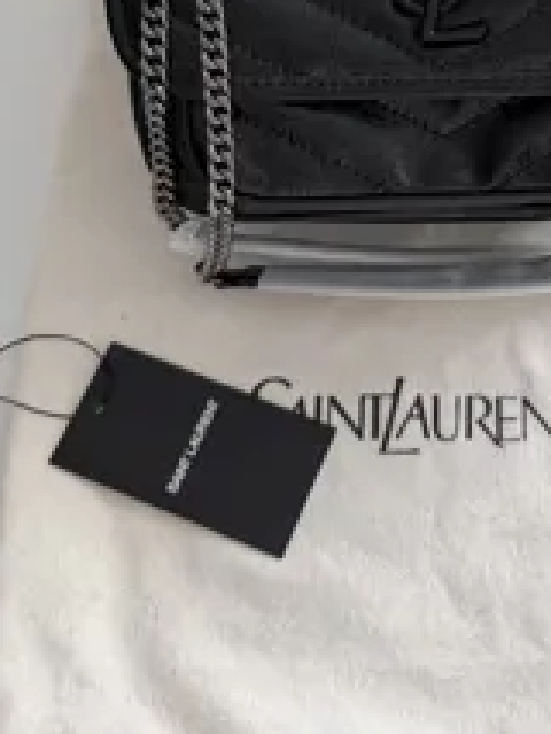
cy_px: 31
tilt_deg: -60.6
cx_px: 492
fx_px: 1145
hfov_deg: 26.2
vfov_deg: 33.1
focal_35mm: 54
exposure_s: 1/121
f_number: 1.78
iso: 160
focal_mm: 6.76
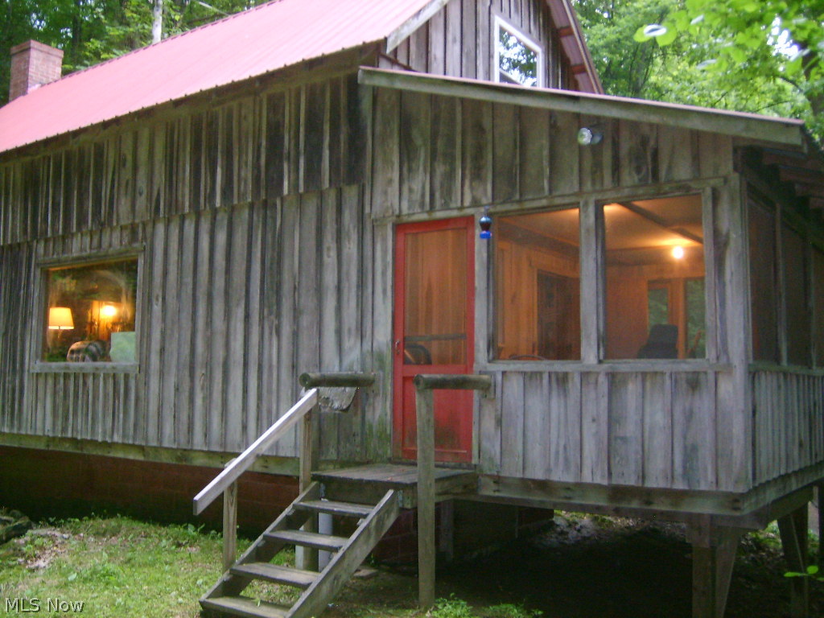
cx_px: 412
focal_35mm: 35
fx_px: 833
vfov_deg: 40.7
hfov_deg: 52.6
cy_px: 309
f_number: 2.8
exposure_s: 1/30
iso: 277
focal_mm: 5.8
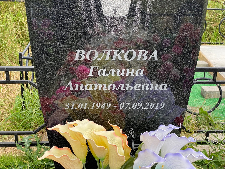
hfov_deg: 36.8
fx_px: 338
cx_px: 112
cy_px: 84
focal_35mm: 52
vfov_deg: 28.0
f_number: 2
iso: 20
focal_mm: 6
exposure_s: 1/381
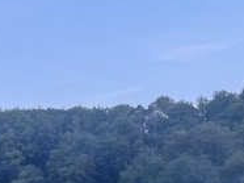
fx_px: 591
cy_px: 92
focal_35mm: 84
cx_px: 17
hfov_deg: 22.6
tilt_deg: +13.9
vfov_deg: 17.5
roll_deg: +1.1
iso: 64
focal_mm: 5.1
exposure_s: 1/121
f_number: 1.6
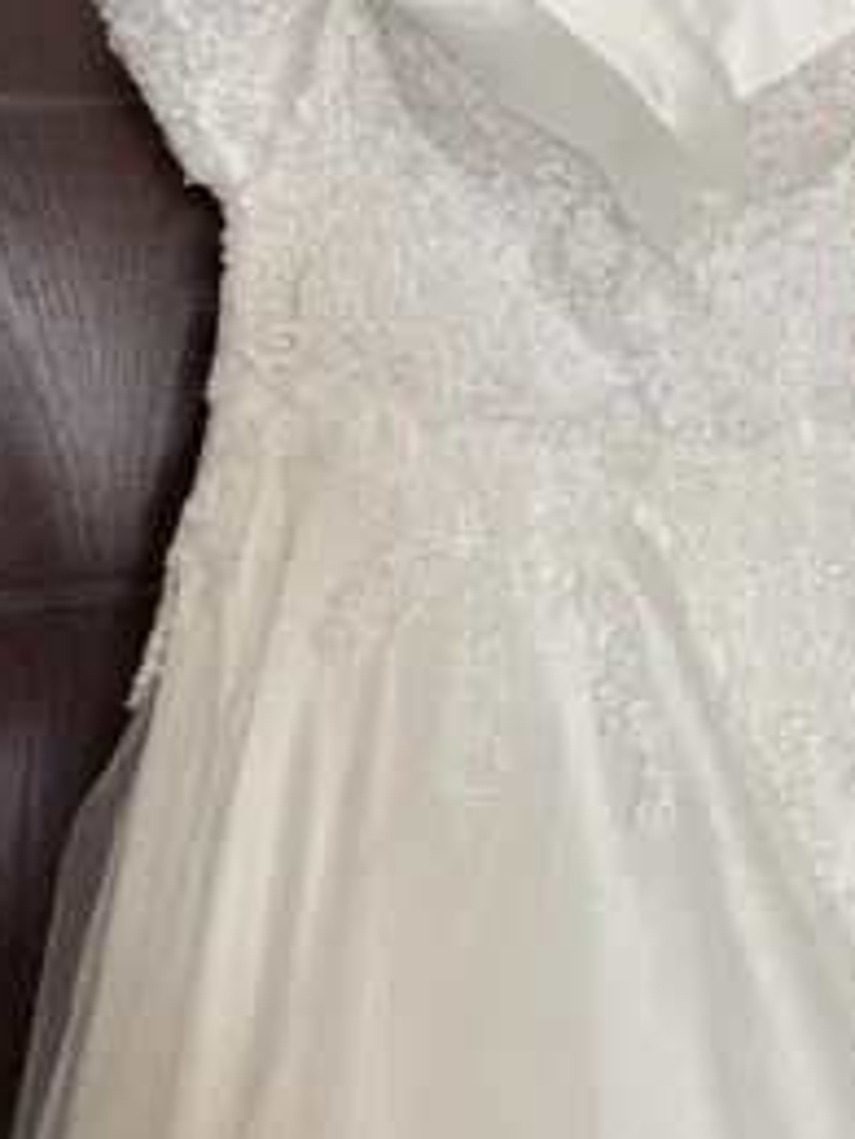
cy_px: 421
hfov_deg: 35.9
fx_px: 1317
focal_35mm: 40
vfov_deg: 46.3
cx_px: 491
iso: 64
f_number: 1.6
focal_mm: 5.96
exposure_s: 1/122
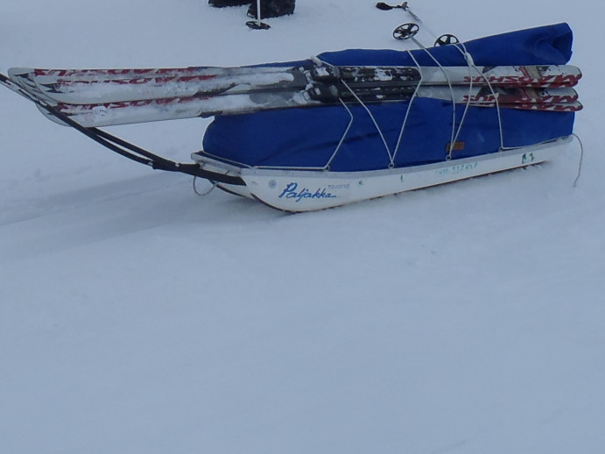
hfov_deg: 23.5
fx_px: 1450
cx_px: 203
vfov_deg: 16.9
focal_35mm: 83
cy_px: -114
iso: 80
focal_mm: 5
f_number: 11
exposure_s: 1/160
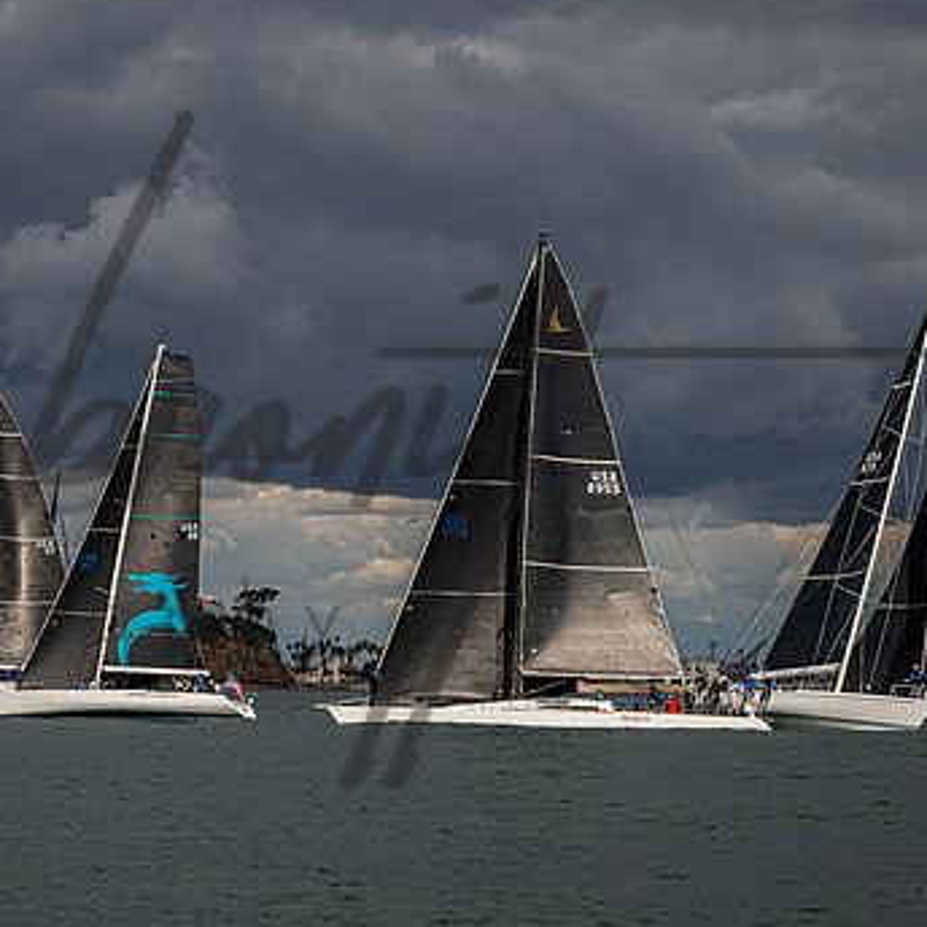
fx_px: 4636
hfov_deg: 11.4
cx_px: 247
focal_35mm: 153
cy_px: 418
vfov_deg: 11.4
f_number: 5.6
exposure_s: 1/5000
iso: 400
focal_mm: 100
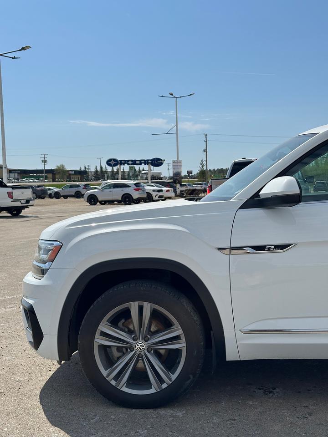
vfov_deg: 39.7
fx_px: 606
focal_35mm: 48
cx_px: 164
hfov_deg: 30.3
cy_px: 218
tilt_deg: -1.8
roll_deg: -1.1
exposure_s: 1/7634
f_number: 1.78
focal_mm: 6.86
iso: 64
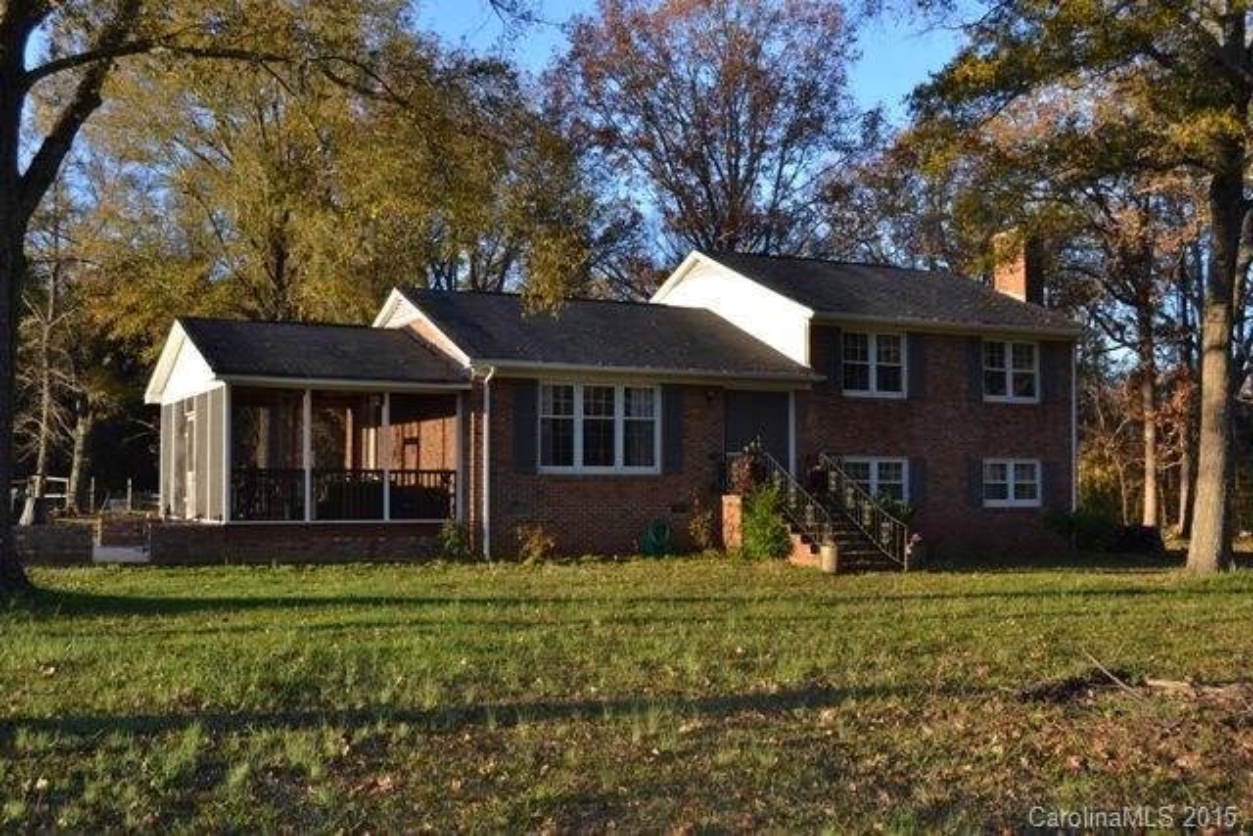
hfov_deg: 49.5
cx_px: 626
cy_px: 418
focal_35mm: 39
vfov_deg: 34.2
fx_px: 1358
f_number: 5.6
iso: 110
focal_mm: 26
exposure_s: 1/125
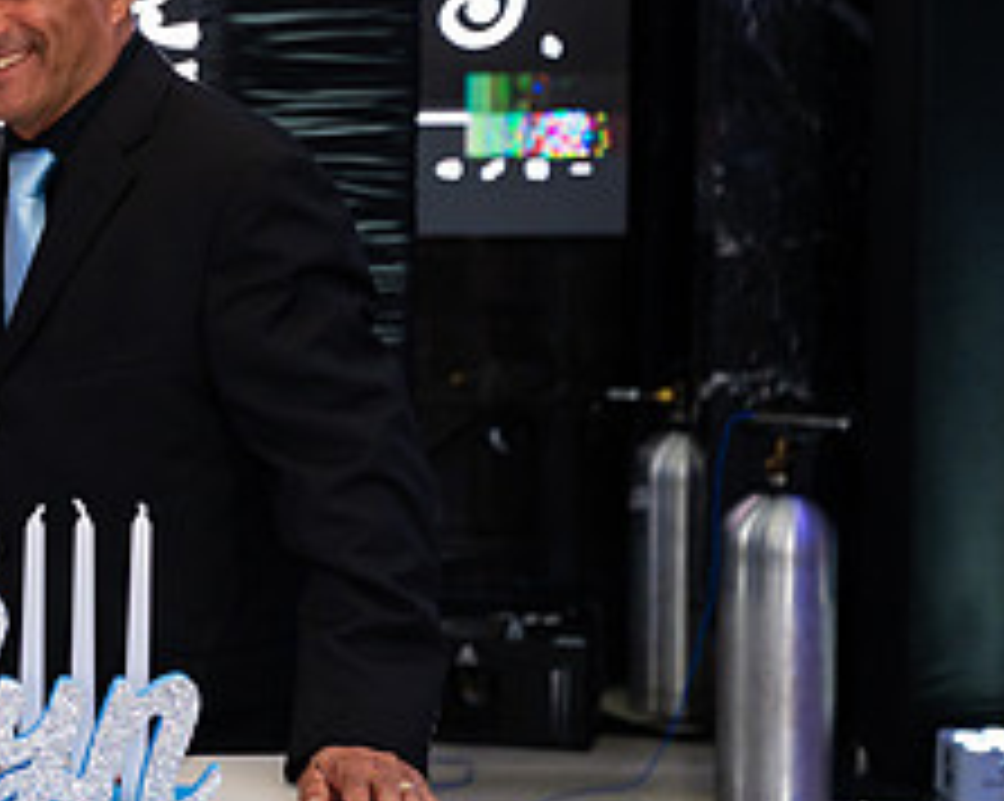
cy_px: 239
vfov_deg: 12.8
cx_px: -288
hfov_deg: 15.3
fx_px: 3563
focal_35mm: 120
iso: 1250
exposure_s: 1/160
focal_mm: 47
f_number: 3.2
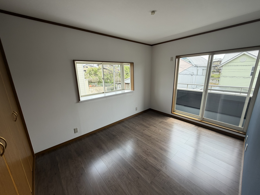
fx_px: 105
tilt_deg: -14.2
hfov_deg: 102.1
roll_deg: +1.5
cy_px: 98
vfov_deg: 85.7
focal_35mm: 14
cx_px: 130
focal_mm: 2.22
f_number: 2.2
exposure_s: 1/139
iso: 40
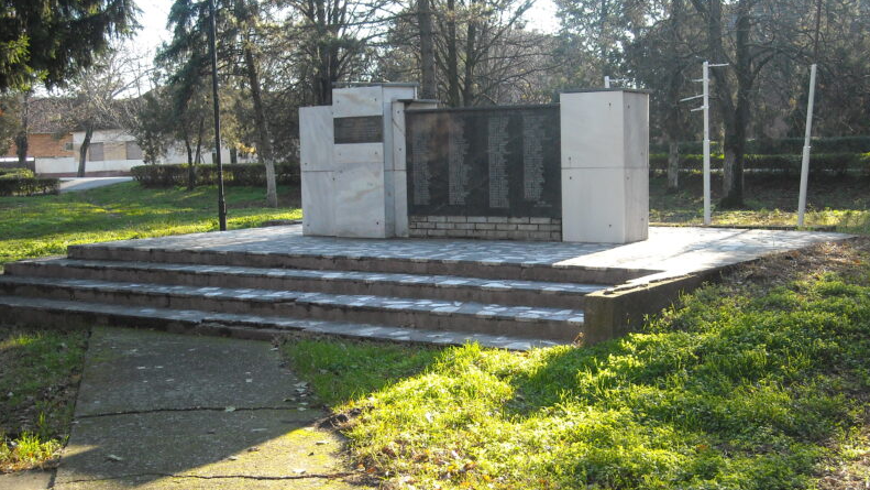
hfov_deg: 38.5
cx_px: 438
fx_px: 1246
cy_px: 291
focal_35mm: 54
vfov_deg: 22.2
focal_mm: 7.92
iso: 135
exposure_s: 1/250
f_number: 3.2
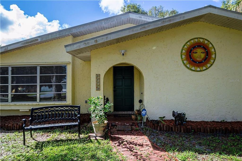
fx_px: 131
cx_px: 121
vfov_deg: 63.1
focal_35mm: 20
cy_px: 80
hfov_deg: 85.5
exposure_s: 1/160
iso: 100
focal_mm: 13
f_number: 6.3
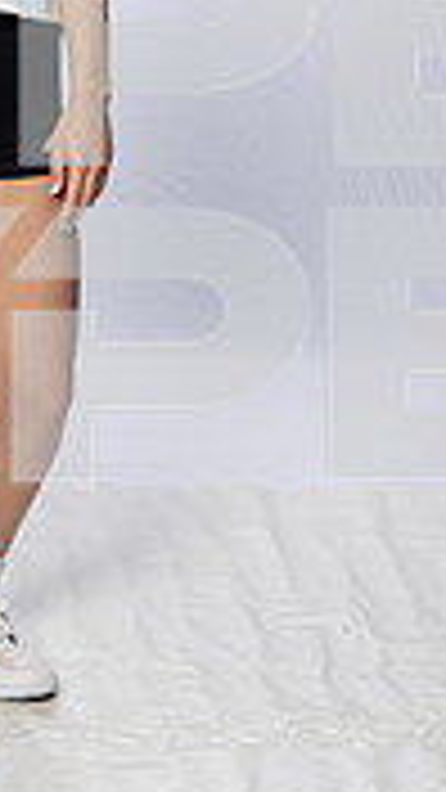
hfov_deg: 9.5
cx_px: -32
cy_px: 32
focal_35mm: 126
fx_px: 2649
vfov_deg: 16.7
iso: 640
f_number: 8
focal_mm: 47
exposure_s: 1/250
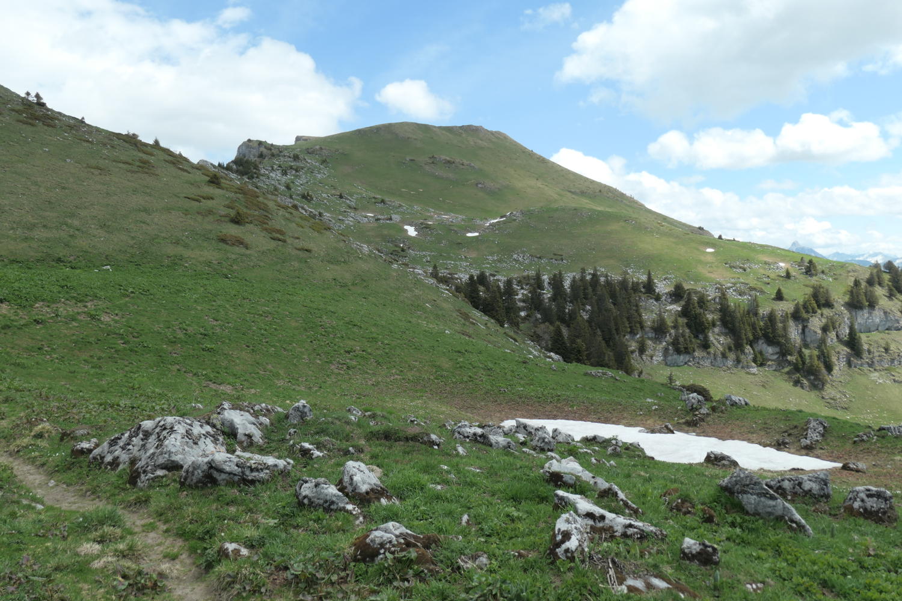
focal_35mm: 30
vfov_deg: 43.6
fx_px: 752
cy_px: 300
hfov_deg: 61.9
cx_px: 451
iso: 125
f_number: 3.5
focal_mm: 10.9
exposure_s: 1/1000
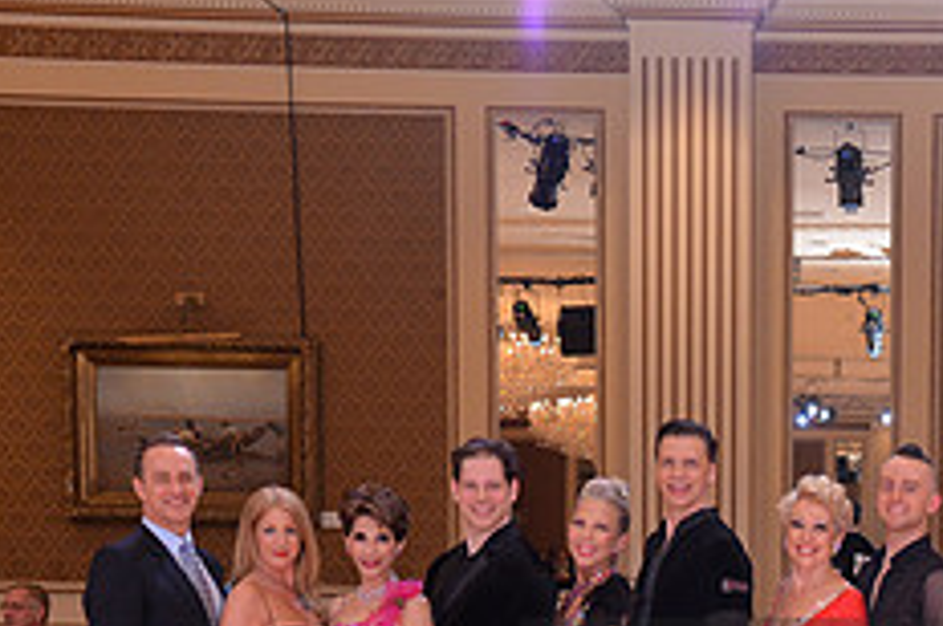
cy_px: 726
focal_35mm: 85
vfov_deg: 15.5
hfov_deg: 22.9
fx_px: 2223
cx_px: 963
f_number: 5.6
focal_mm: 34
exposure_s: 1/250
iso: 1600
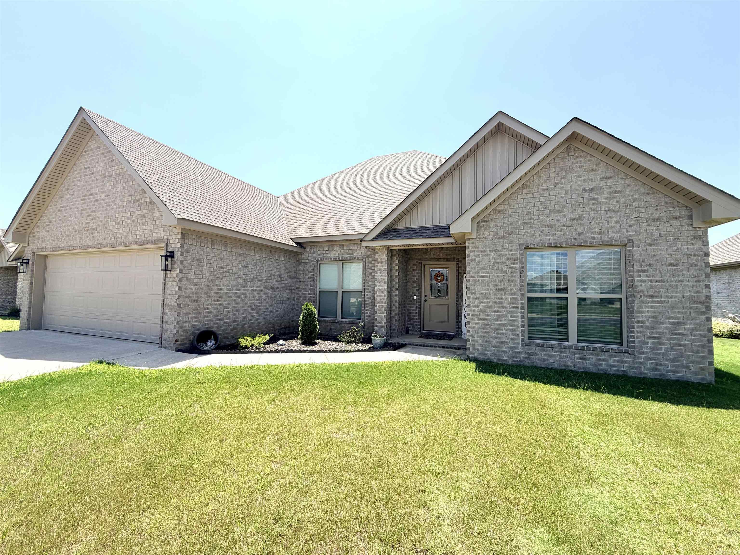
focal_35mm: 14
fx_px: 299
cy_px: 278
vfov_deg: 85.7
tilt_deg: +2.7
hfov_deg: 102.1
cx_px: 370
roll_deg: -1.0
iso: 25
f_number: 2.2
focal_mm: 2.22
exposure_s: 1/770
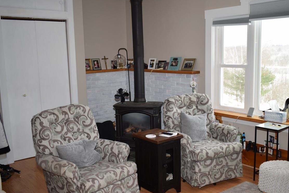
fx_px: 305
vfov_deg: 35.0
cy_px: 104
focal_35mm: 38
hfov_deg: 50.6
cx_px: 158
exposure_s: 1/60
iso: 100
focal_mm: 22
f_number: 4
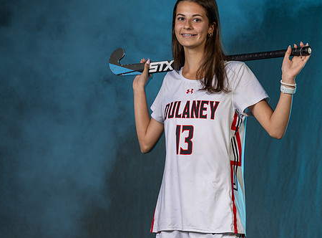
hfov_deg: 11.9
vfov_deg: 8.8
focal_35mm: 167
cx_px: 227
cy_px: 110
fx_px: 1544
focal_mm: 91
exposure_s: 1/200
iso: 80
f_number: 5.6
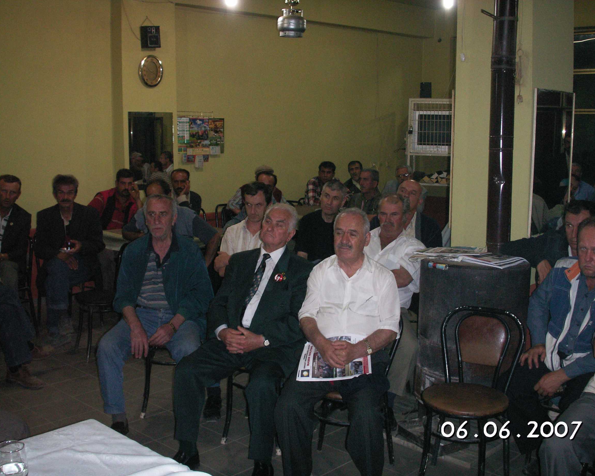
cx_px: 318
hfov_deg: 46.8
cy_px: 241
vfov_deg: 38.2
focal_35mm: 39
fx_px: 687
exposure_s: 1/40
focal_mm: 7.7
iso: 160
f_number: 3.5
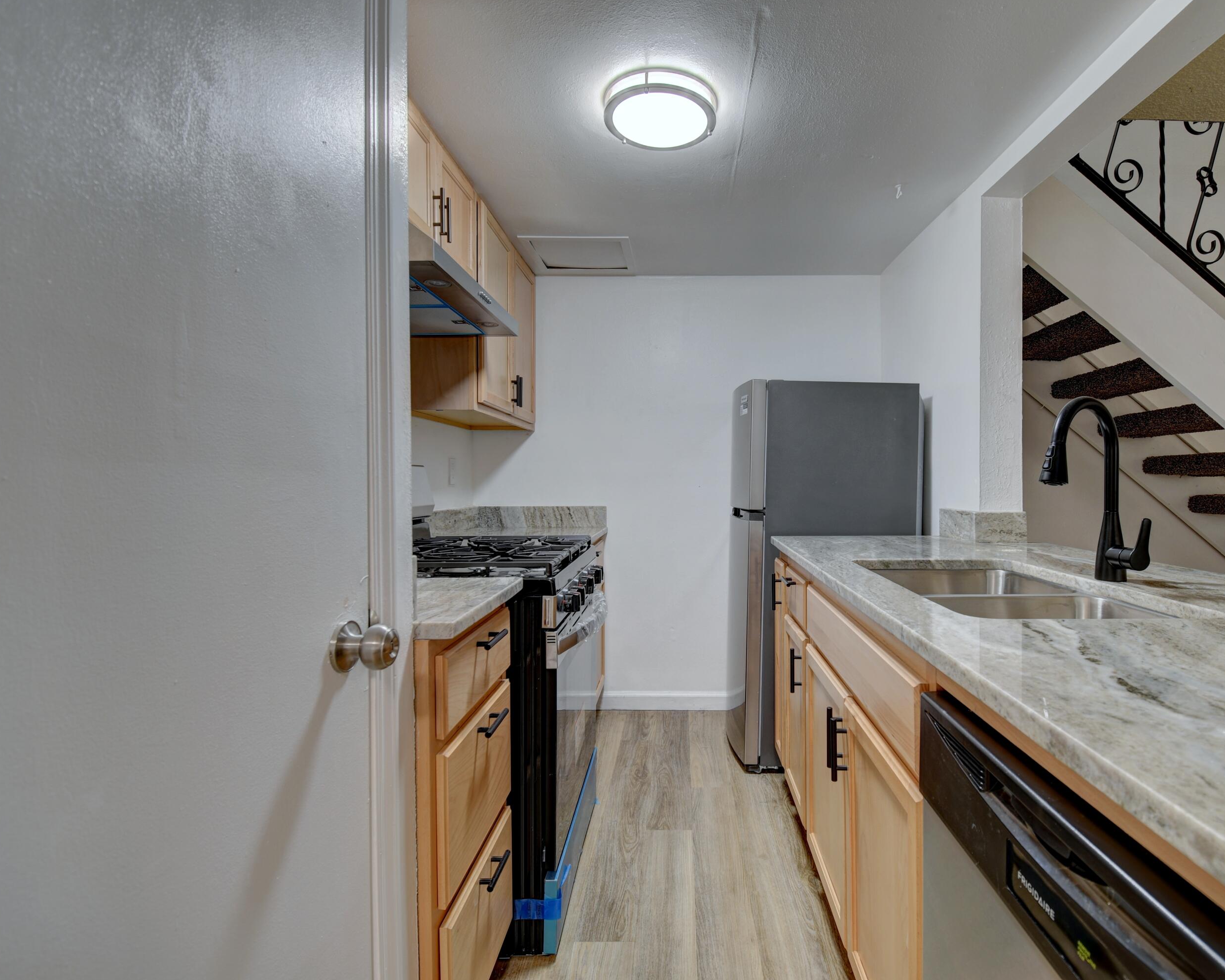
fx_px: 616
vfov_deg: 77.0
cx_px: 685
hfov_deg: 89.2
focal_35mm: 17
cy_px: 488
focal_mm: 10
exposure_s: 1/4
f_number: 5.6
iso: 100
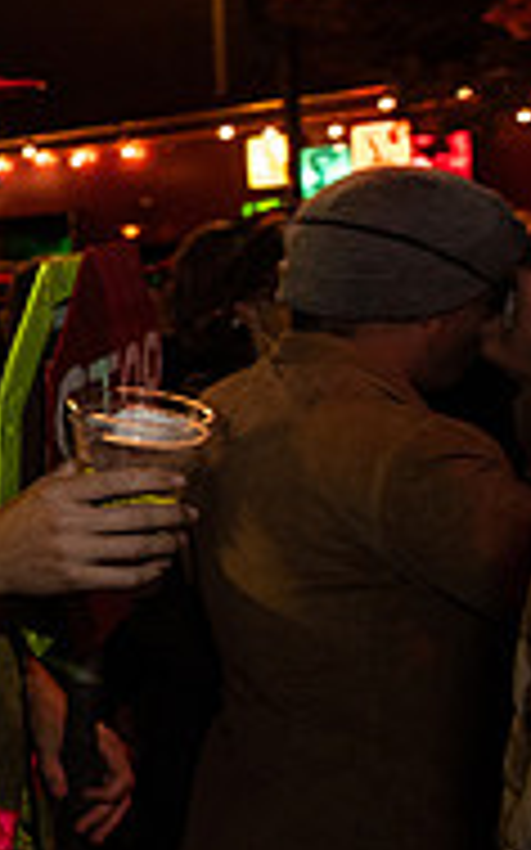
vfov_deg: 39.9
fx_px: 1159
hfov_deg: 14.9
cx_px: -754
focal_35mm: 50
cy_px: 290
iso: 2000
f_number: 3.5
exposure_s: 1/60
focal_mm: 14
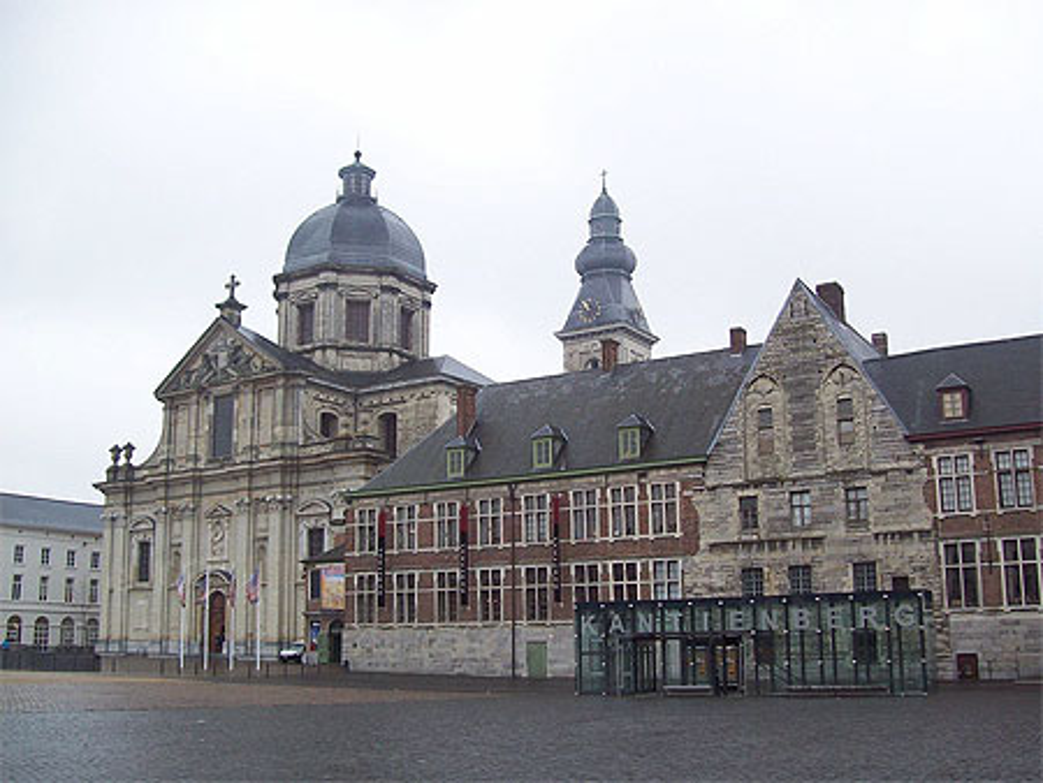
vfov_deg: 39.7
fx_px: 1085
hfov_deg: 51.3
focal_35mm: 36
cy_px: 392
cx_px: 522
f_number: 2.7
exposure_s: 1/130
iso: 80
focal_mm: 6
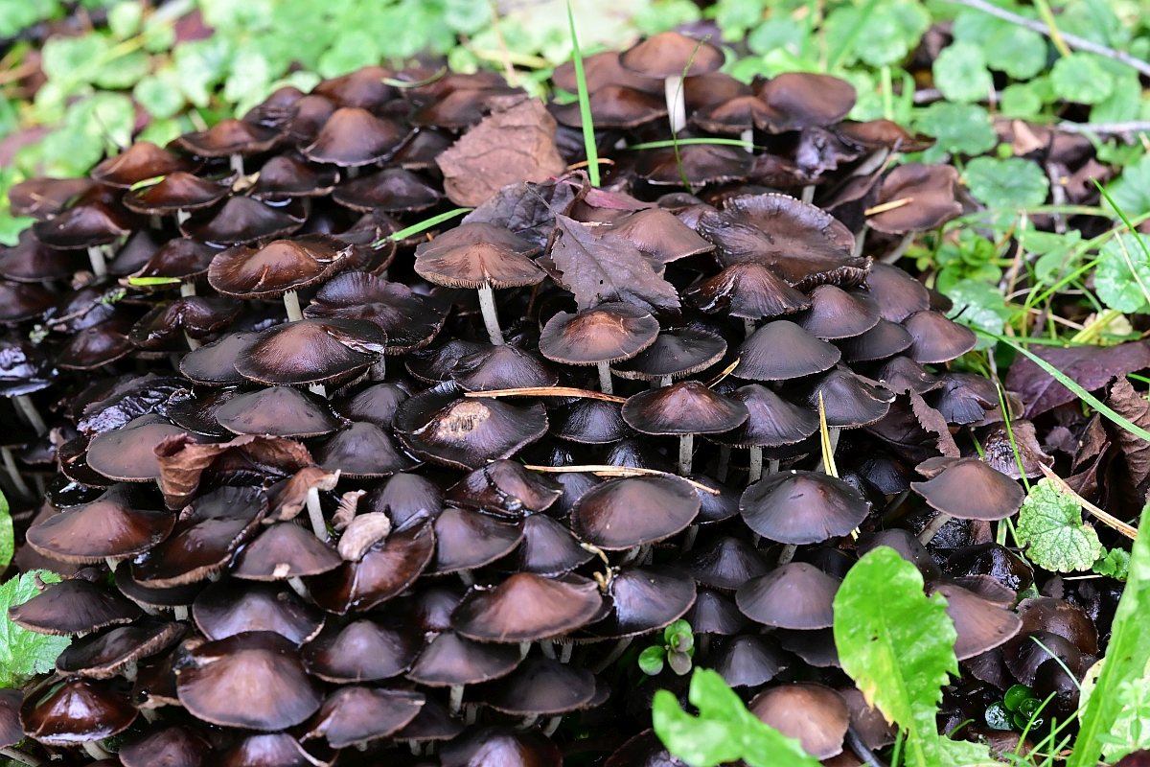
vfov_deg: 10.2
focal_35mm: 135
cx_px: 575
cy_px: 384
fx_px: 4312
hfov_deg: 15.2
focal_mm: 135
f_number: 11
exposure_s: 1/160
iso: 6400
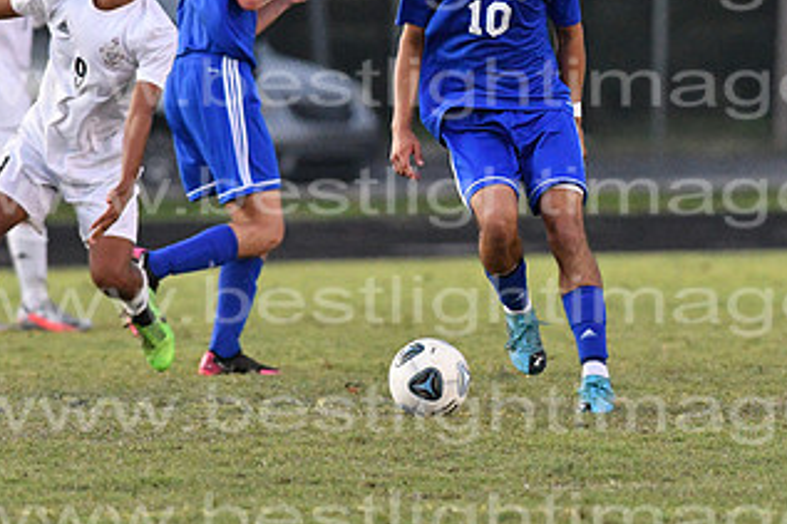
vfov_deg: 1.7
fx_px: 18003
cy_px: 143
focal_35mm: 824
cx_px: 529
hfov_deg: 2.5
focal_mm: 300
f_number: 4
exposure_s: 1/800
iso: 6400
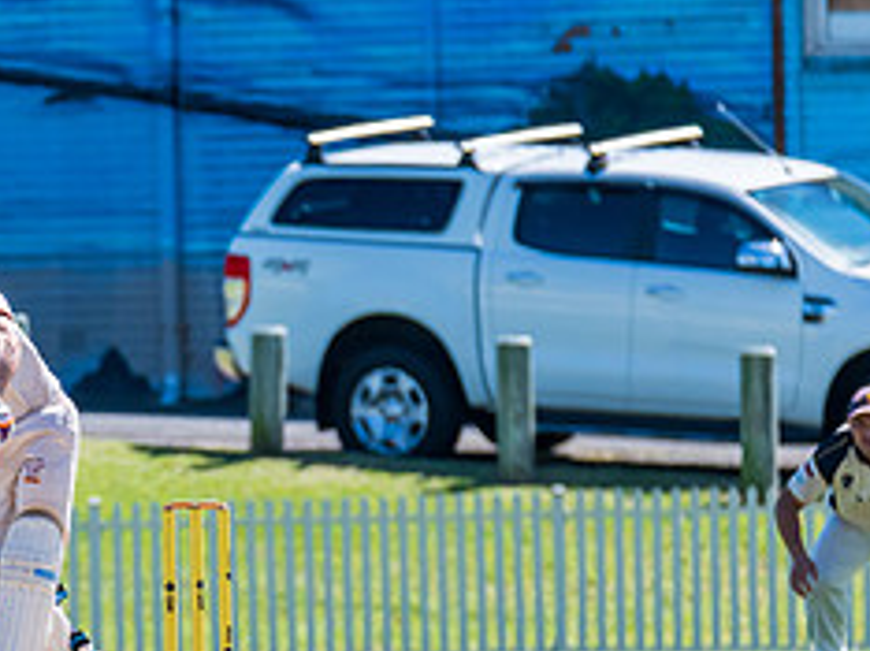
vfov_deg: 1.4
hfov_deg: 1.8
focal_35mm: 1091
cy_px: 485
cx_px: -13
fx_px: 27392
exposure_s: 1/2000
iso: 640
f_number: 6.3
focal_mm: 420
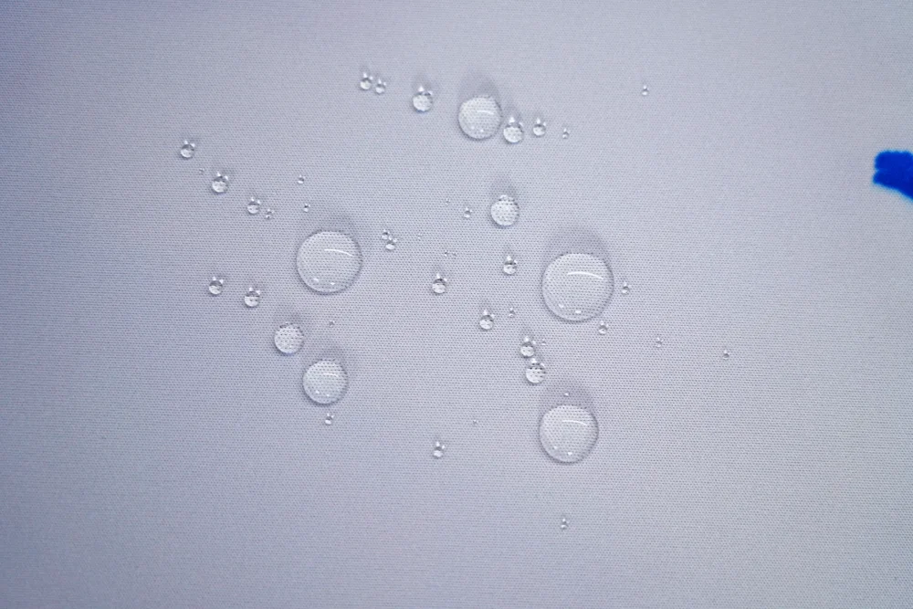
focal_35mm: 105
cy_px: 304
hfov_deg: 19.5
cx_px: 456
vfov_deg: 13.0
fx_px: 2663
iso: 1250
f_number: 4
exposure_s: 1/100
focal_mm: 105
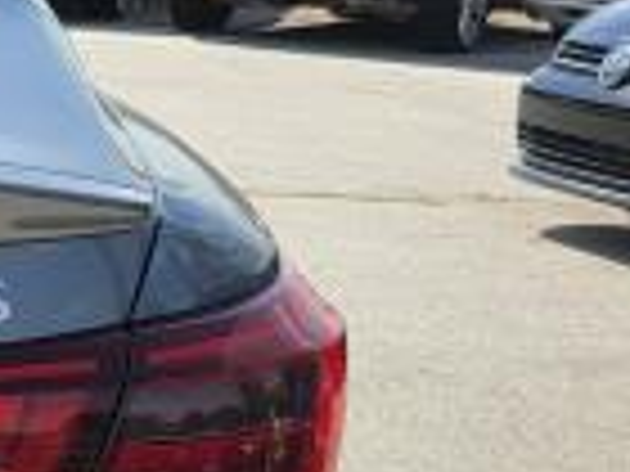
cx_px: -734
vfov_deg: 12.4
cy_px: 382
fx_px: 2166
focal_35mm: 119
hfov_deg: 13.5
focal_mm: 5.4
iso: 40
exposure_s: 1/2271
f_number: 1.8
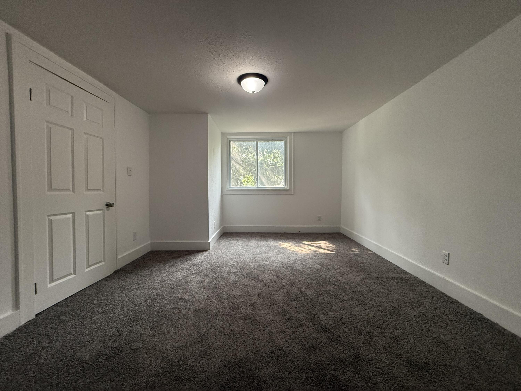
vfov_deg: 85.7
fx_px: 211
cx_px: 260
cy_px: 196
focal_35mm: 14
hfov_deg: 102.1
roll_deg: +0.2
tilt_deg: -2.6
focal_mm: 2.22
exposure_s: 1/120
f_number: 2.2
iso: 320
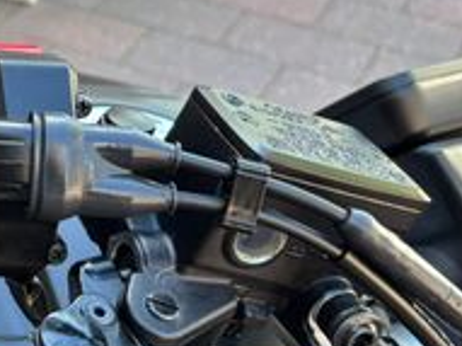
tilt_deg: -28.9
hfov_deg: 20.0
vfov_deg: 16.7
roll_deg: +1.1
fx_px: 1160
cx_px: -189
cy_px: 27
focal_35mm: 87
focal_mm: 5.96
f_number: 1.6
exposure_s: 1/121
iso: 50
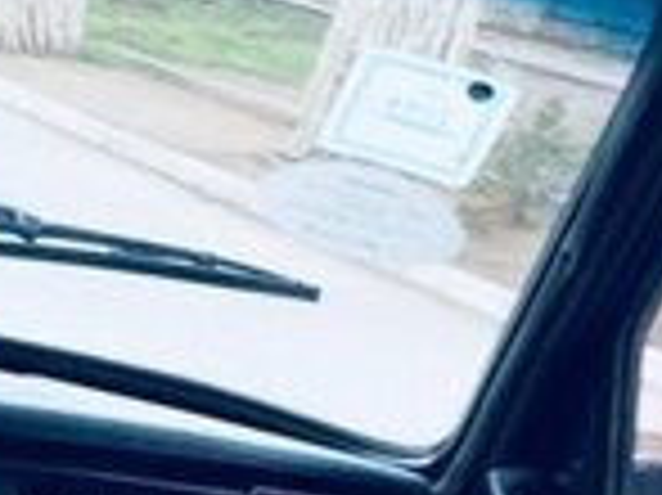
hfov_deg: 13.4
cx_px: -599
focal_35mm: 130
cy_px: 376
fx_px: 2484
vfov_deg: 11.4
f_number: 2.2
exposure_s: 1/50
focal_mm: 4.15
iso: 40
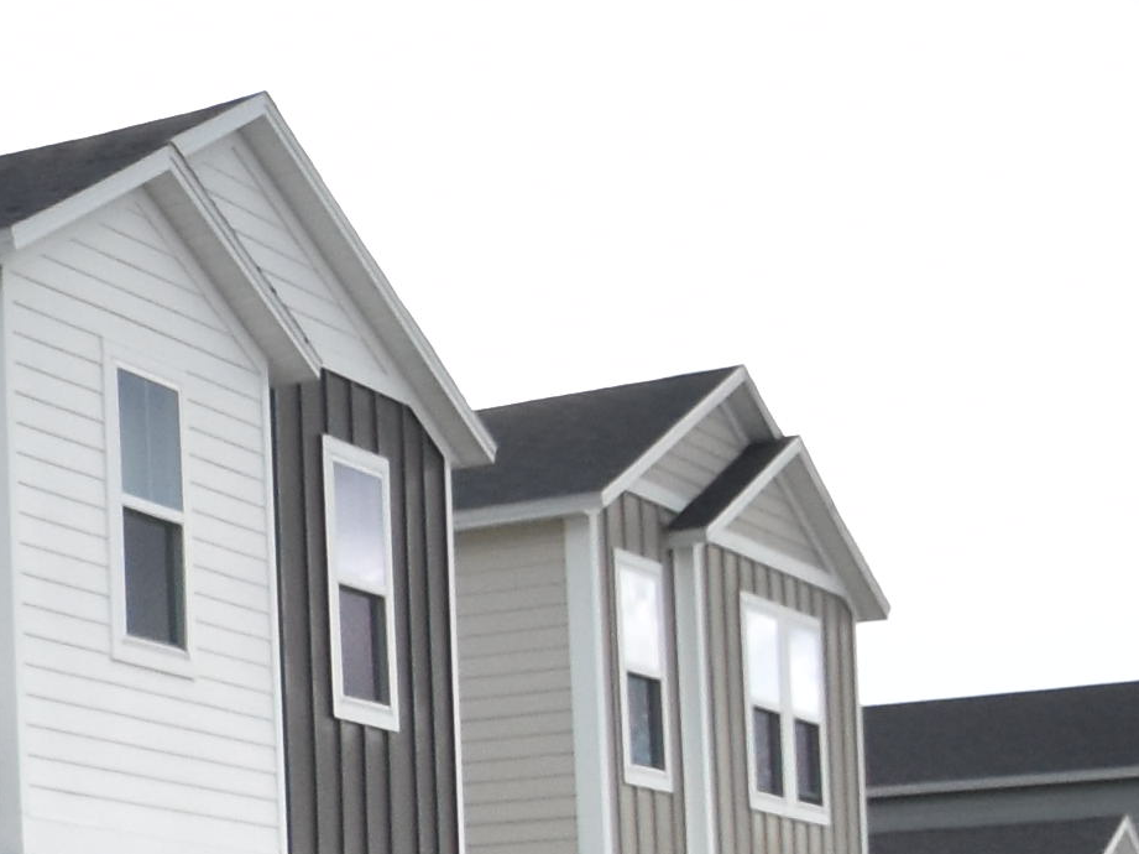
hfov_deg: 15.9
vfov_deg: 15.3
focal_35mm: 94
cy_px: 932
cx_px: -1201
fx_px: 3092
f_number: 3.5
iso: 800
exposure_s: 1/4000
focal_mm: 10
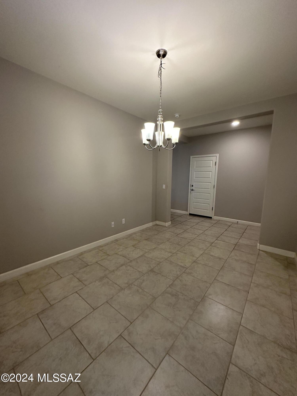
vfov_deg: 102.1
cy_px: 198
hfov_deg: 85.7
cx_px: 148
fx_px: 160
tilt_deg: -7.2
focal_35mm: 14
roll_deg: -1.4
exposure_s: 1/120
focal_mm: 2.22
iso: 250
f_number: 2.2
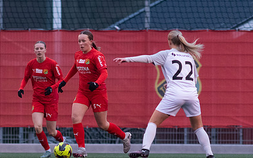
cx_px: 135
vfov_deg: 1.2
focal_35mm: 1119
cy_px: 114
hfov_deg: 1.9
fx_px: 7714
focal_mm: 300
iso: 2800
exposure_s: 1/1000
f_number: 3.2
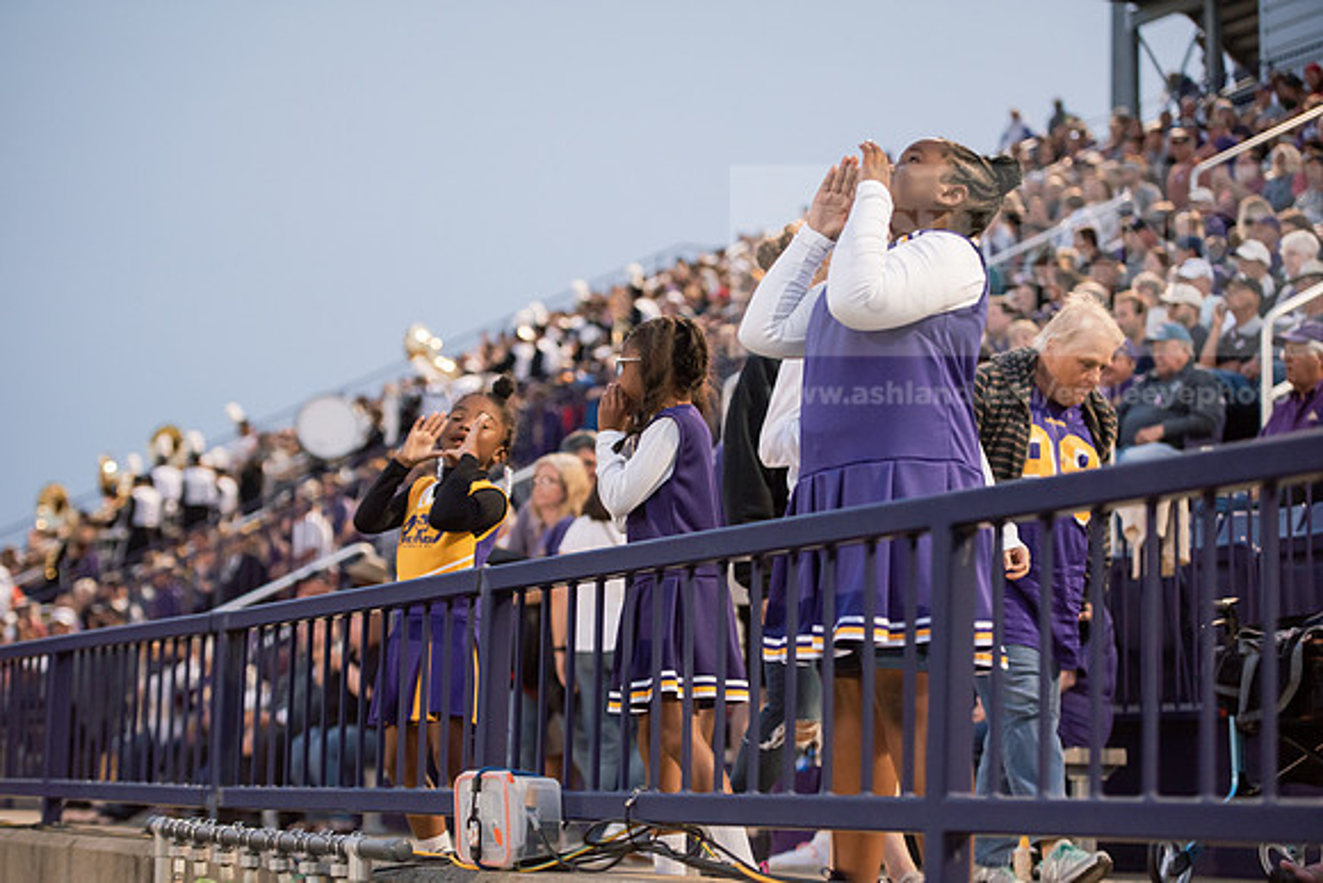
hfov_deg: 28.8
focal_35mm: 70
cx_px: 662
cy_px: 442
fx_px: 2573
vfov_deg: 19.5
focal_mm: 70
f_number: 2.8
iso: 2500
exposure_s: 1/500
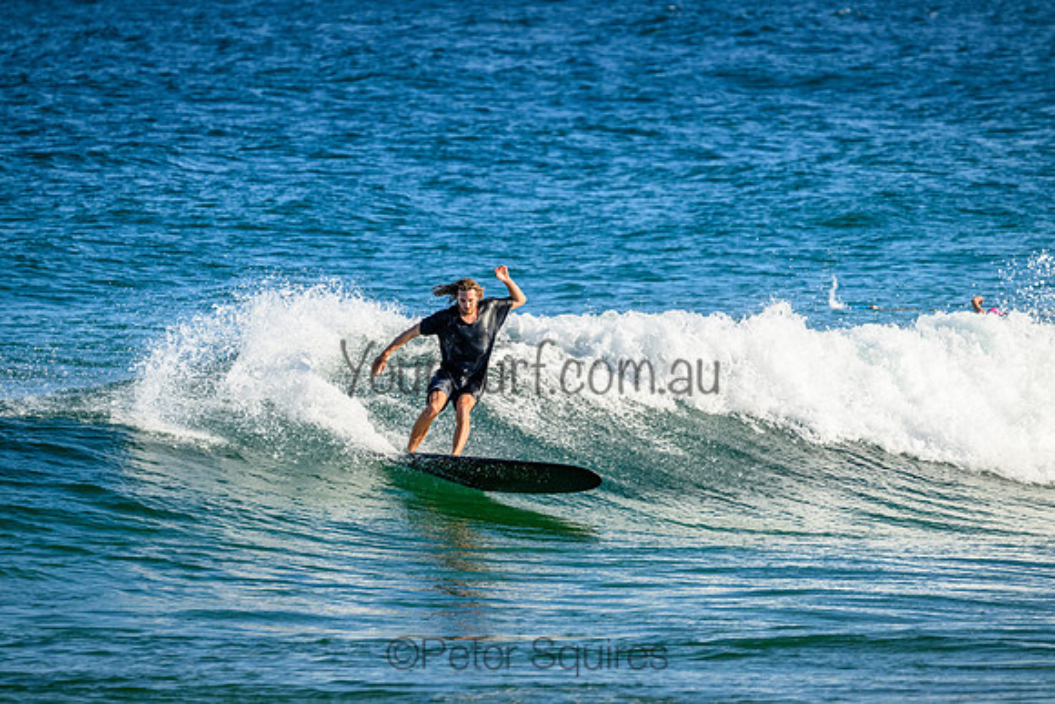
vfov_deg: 2.3
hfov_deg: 3.5
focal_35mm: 590
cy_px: 352
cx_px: 528
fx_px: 17294
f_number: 11
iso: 1400
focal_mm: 590
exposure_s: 1/2000
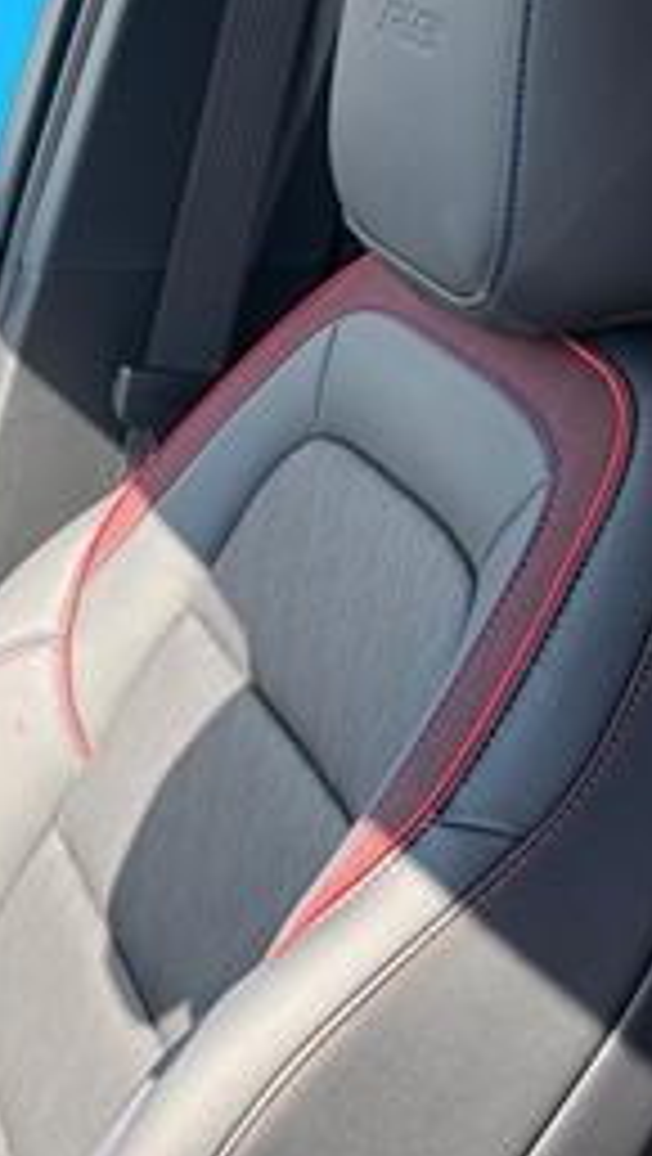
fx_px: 1993
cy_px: 742
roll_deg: -4.0
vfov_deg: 32.1
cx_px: -193
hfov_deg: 17.4
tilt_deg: -23.3
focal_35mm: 65
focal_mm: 6.76
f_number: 1.78
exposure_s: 1/215
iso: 80
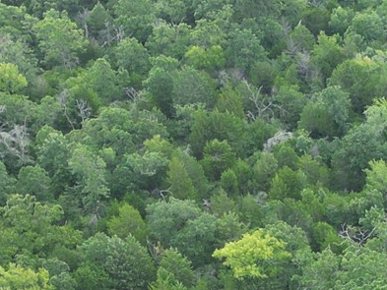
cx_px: 435
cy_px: 433
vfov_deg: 11.4
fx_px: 1398
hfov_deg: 15.3
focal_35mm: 125
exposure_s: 1/400
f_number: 1.7
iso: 100
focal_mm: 6.72
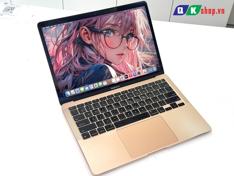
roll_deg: -3.0
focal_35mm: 48
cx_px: 117
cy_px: 88
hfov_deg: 39.7
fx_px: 324
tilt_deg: -44.2
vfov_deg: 30.3
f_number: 1.78
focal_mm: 6.76
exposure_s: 1/121
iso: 50
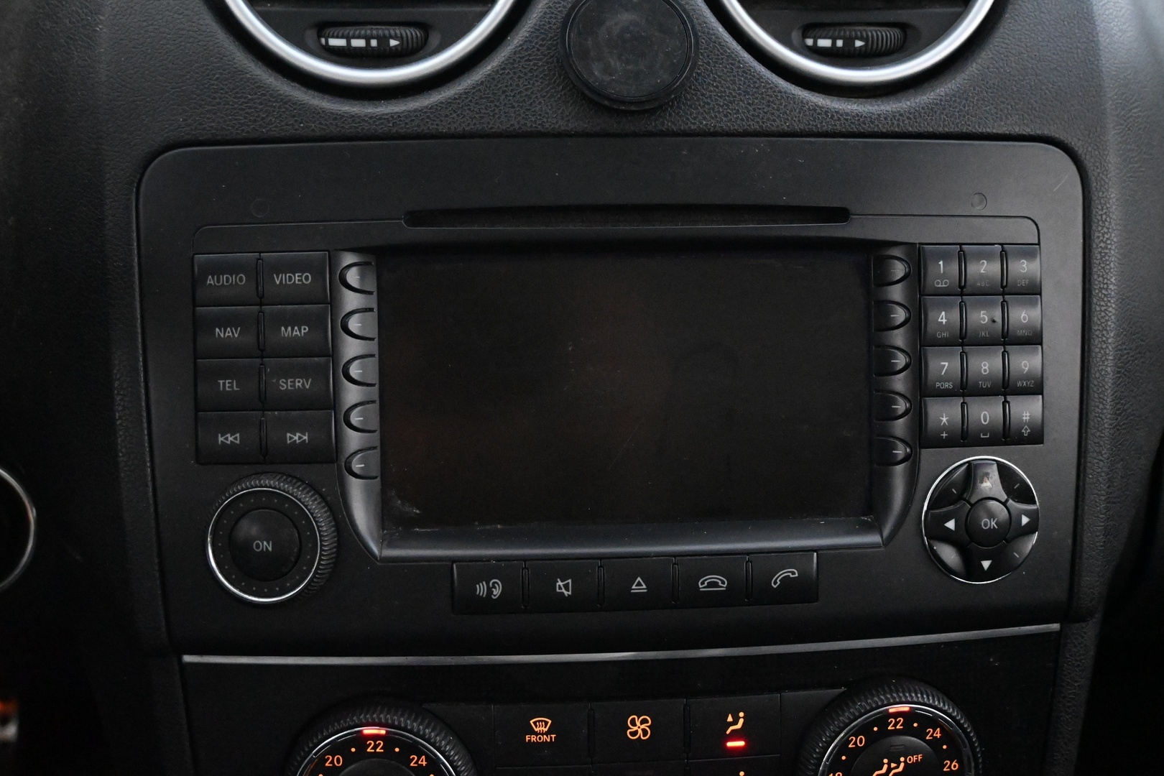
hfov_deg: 52.2
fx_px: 1188
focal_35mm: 37
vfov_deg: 36.2
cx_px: 582
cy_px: 388
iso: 12800
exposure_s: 1/40
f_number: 4.2
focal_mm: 24.5
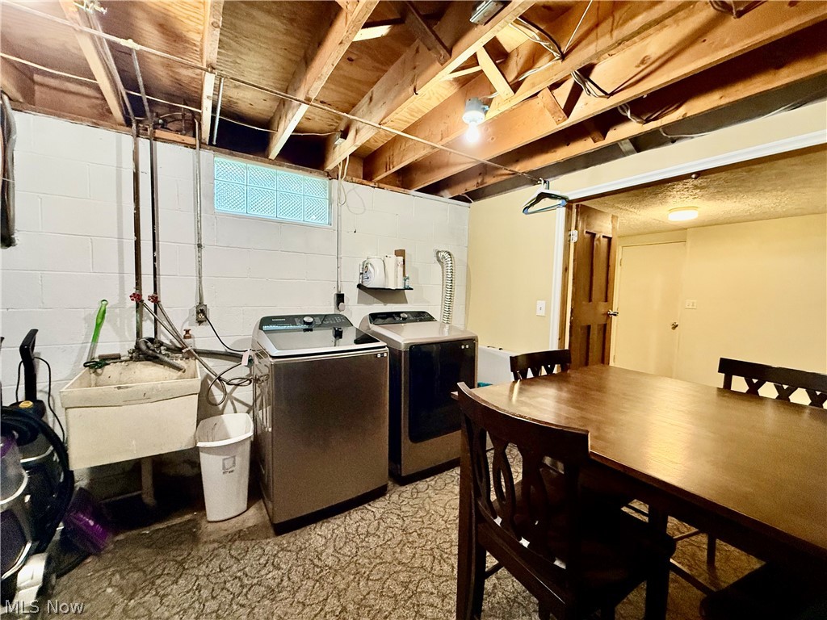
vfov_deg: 85.7
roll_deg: -1.4
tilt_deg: -3.4
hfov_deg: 102.1
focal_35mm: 14
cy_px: 310
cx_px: 414
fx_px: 334
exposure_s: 1/60
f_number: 2.2
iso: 500
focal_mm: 2.22
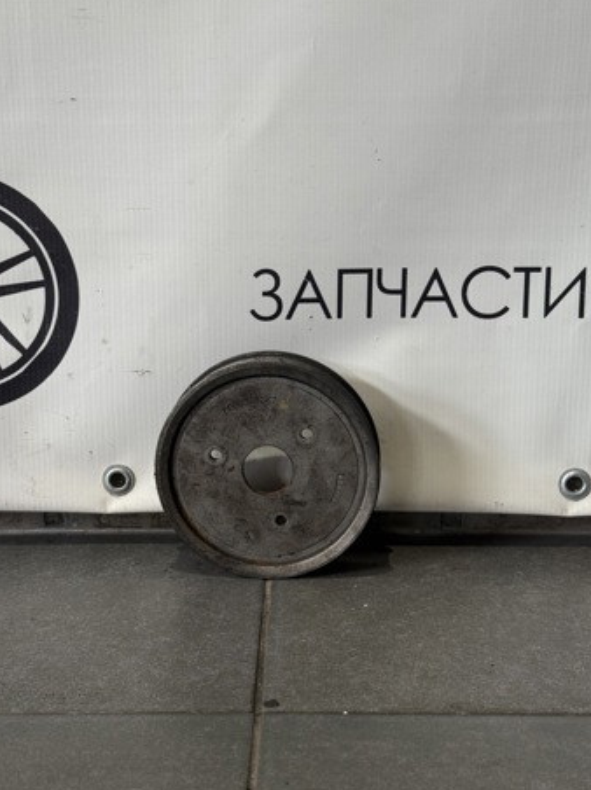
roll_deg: +0.3
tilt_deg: -12.7
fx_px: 1163
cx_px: 293
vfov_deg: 37.5
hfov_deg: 28.5
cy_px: 379
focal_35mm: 51
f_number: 1.78
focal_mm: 6.76
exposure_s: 1/100
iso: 64
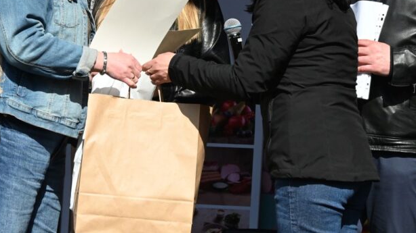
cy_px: 4
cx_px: 196
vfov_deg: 8.3
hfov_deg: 14.8
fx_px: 1599
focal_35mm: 145
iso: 2000
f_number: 13
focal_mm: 83
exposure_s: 1/2500
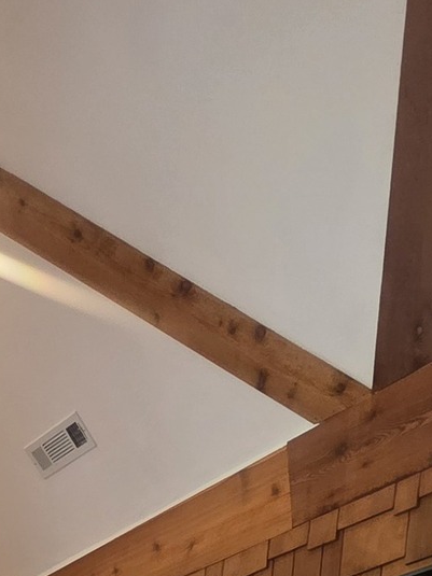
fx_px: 932
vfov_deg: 20.9
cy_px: 1074
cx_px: 14
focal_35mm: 56
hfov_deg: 25.0
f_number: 1.9
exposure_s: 1/60
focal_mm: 2.2
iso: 400
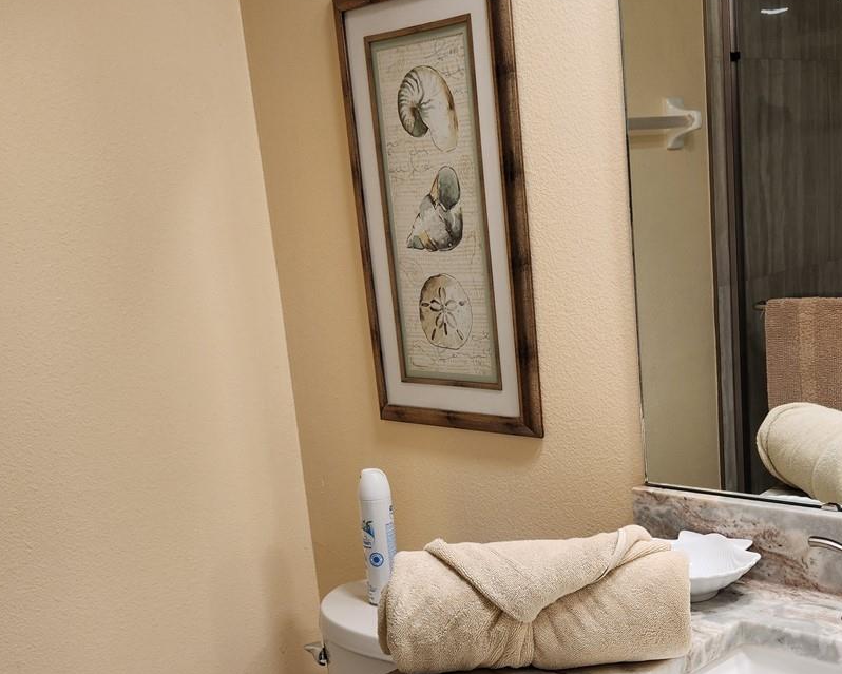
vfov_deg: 33.0
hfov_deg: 40.9
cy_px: 483
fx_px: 1122
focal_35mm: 45
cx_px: 515
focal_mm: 5.4
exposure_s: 1/120
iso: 80
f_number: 1.8
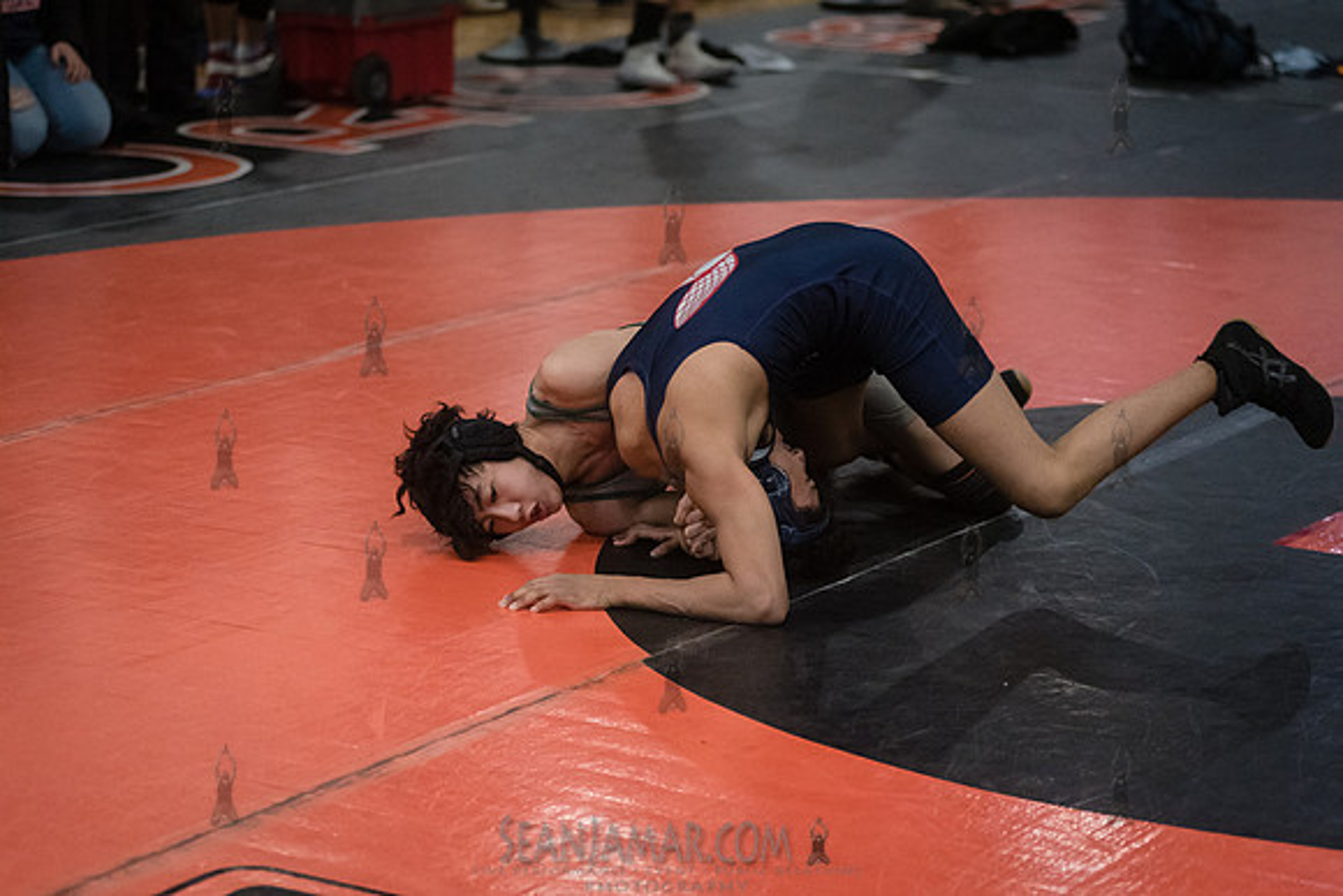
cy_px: 448
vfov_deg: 13.7
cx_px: 672
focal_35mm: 100
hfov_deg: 20.4
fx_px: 3731
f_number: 3.5
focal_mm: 100
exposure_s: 1/640
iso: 8000
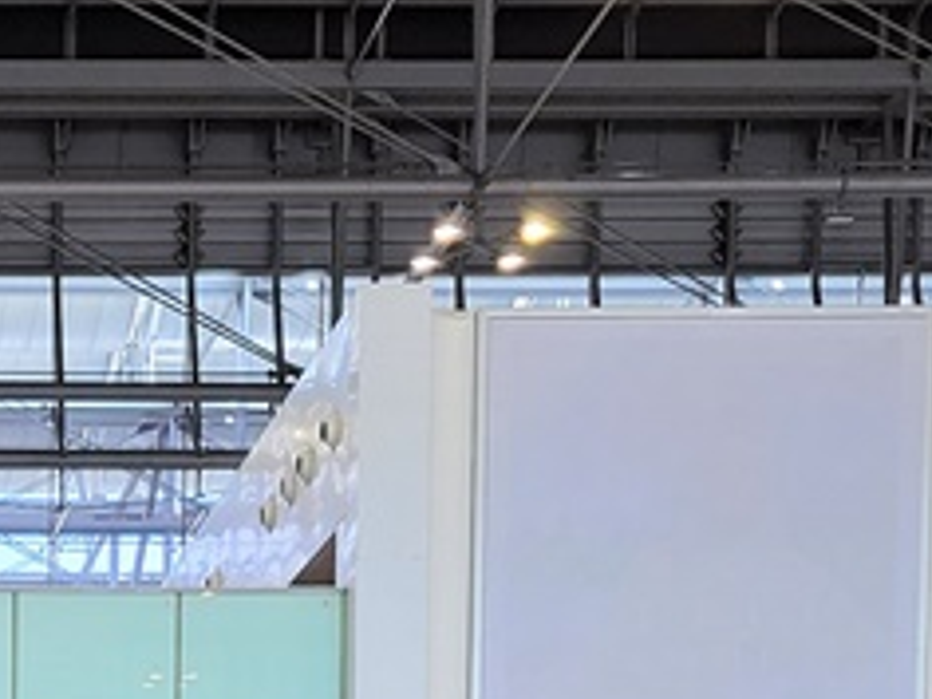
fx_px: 2962
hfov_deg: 16.7
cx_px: -324
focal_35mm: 110
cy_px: 1347
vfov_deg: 12.1
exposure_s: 1/120
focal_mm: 5.4
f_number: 1.8
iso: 50
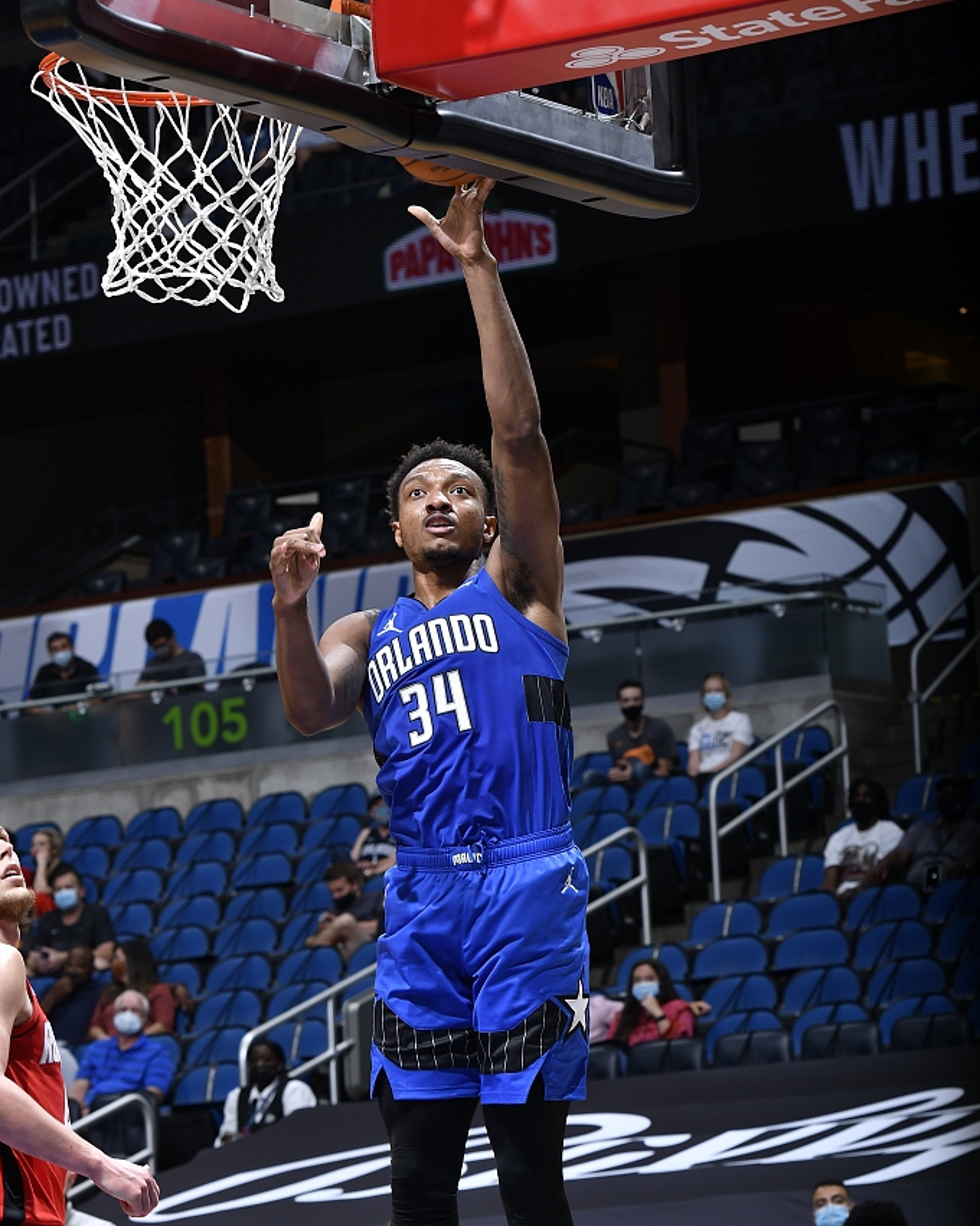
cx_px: 489
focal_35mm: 173
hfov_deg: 8.9
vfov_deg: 11.2
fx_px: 6272
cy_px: 702
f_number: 6.3
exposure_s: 1/250
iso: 160
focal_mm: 102
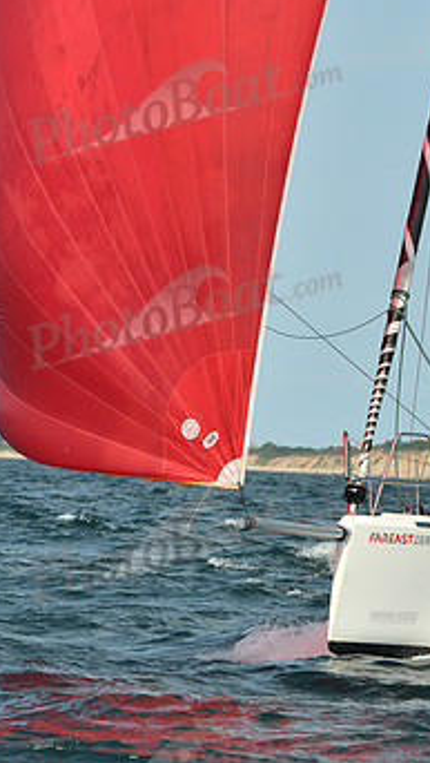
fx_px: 6996
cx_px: 459
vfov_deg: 6.2
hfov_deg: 3.5
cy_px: 396
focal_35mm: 346
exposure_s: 1/1250
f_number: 10
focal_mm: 195
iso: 320
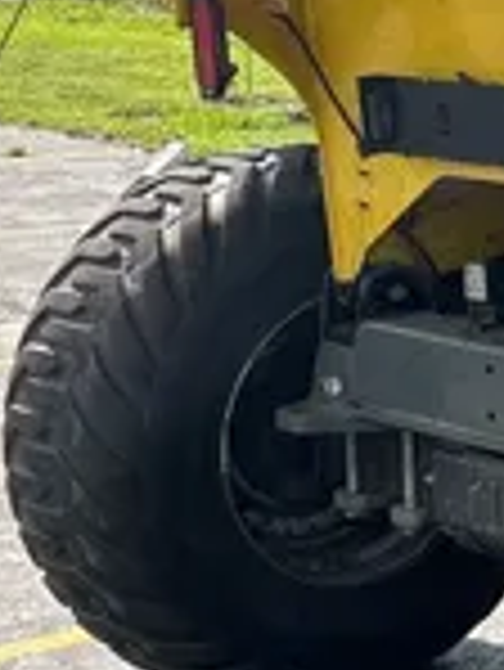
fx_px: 2481
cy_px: 151
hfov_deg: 10.8
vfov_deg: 15.3
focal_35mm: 128
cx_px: 950
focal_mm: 5.7
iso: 50
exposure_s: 1/2571
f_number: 1.5
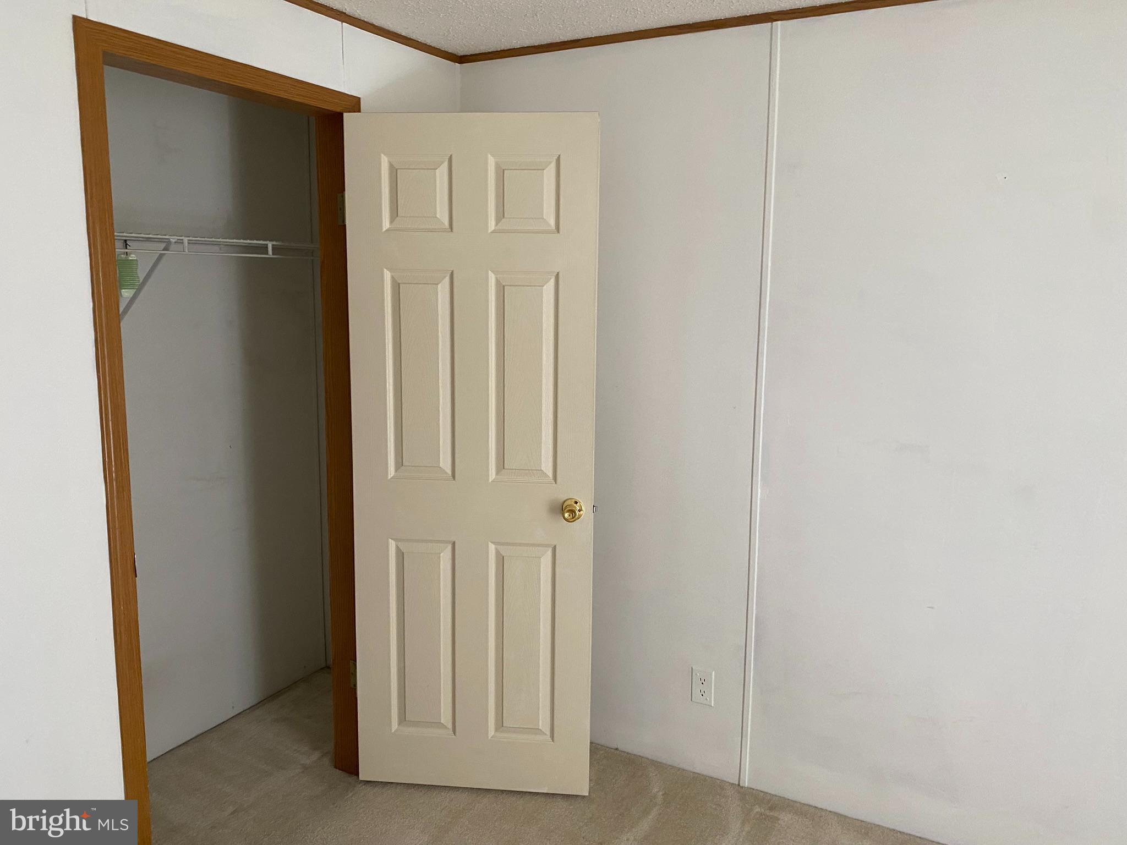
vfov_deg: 53.1
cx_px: 564
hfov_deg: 67.3
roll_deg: -0.2
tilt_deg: -9.0
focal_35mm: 26
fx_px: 846
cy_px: 422
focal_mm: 4.25
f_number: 1.8
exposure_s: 1/60
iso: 160
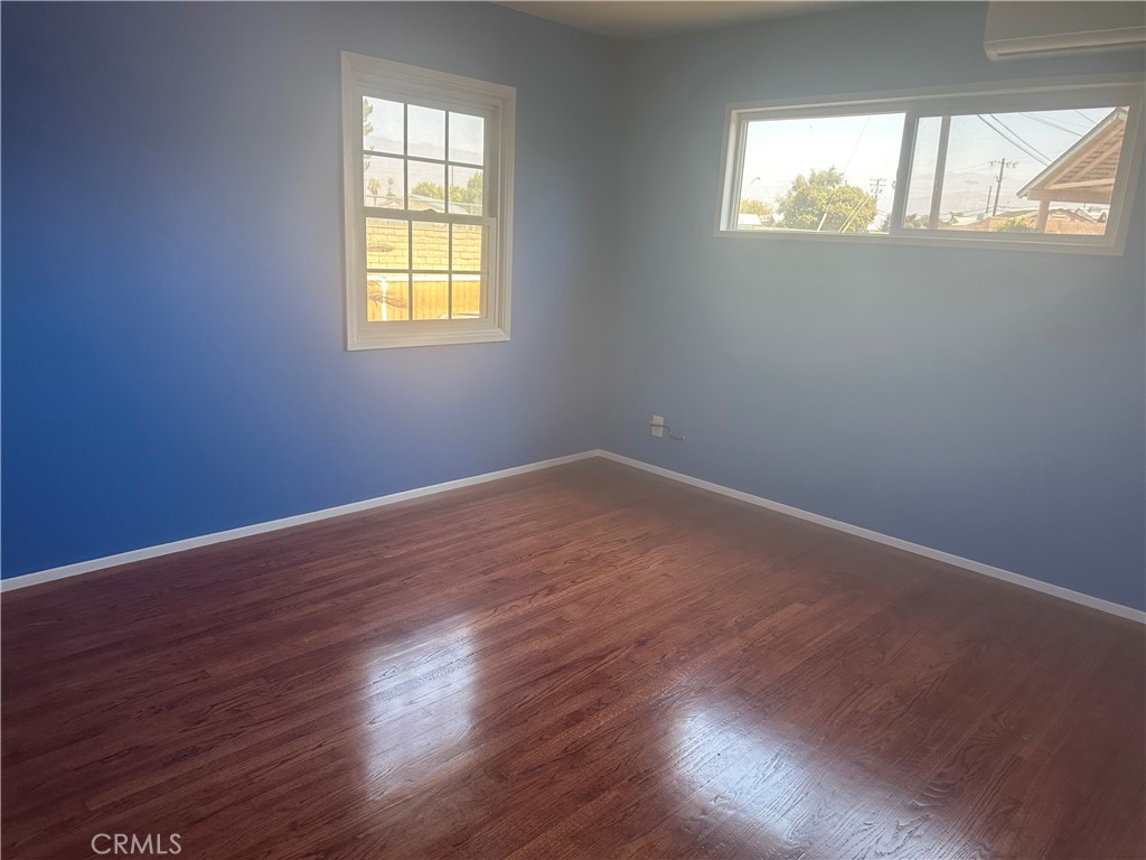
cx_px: 573
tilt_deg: -13.6
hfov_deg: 71.6
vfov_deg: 56.8
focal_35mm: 24
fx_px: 795
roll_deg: -3.1
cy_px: 430
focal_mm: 6.86
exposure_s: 1/121
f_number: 1.78
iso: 125
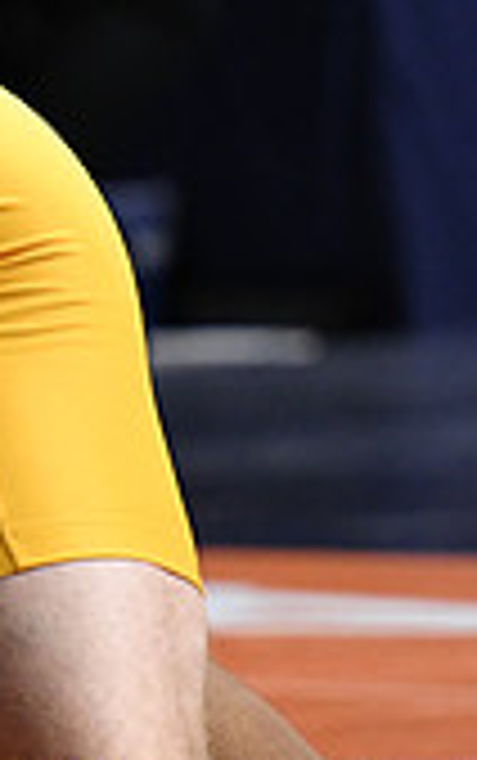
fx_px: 14626
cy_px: 367
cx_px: -729
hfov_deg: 1.9
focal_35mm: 705
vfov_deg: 3.0
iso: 2000
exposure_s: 1/1000
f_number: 2.8
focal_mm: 135
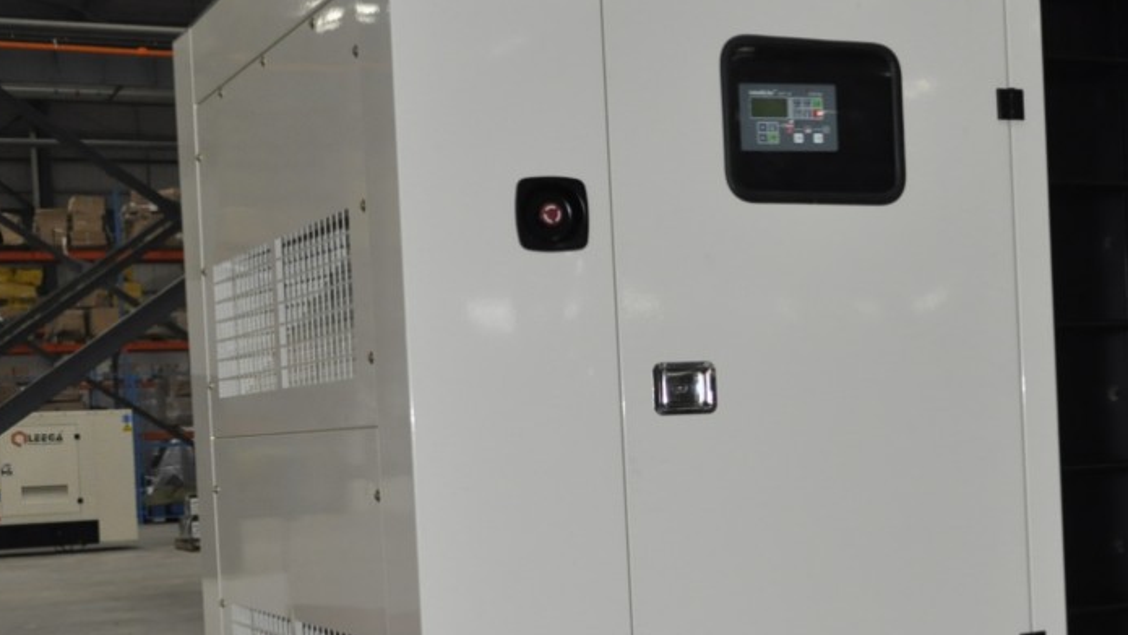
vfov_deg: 18.4
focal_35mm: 65
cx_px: 962
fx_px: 1944
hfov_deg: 31.2
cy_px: 458
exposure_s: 1/60
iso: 800
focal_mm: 18
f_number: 3.5
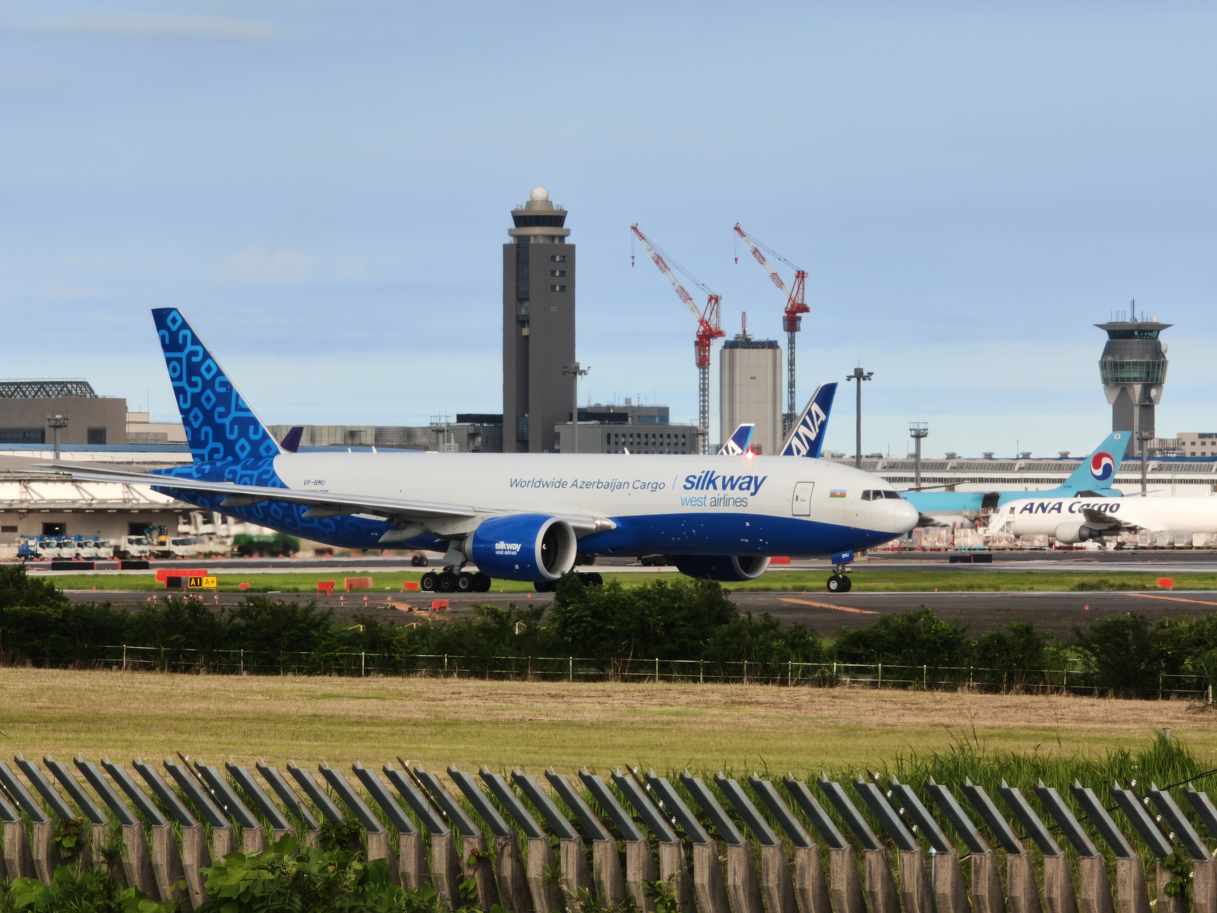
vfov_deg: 6.5
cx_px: 608
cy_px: 456
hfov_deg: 8.6
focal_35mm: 230
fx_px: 8086
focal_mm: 17.27
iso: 50
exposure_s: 1/216
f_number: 3
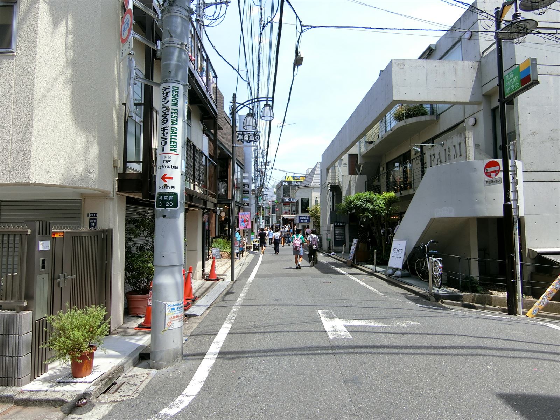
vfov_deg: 68.7
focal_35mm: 19
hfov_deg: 84.7
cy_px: 210
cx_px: 280
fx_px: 307
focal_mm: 4.06
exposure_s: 1/1000
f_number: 2.7
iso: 80
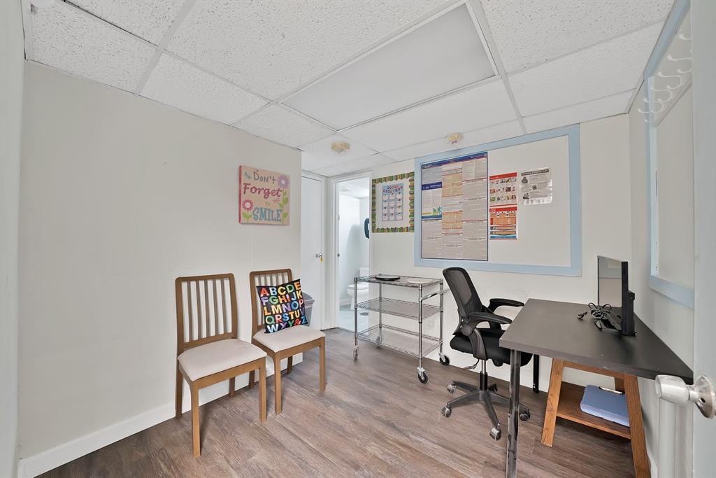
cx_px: 358
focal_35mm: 12
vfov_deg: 90.0
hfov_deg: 112.6
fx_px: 239
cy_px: 239
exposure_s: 3.2
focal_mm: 12
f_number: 9
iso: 640
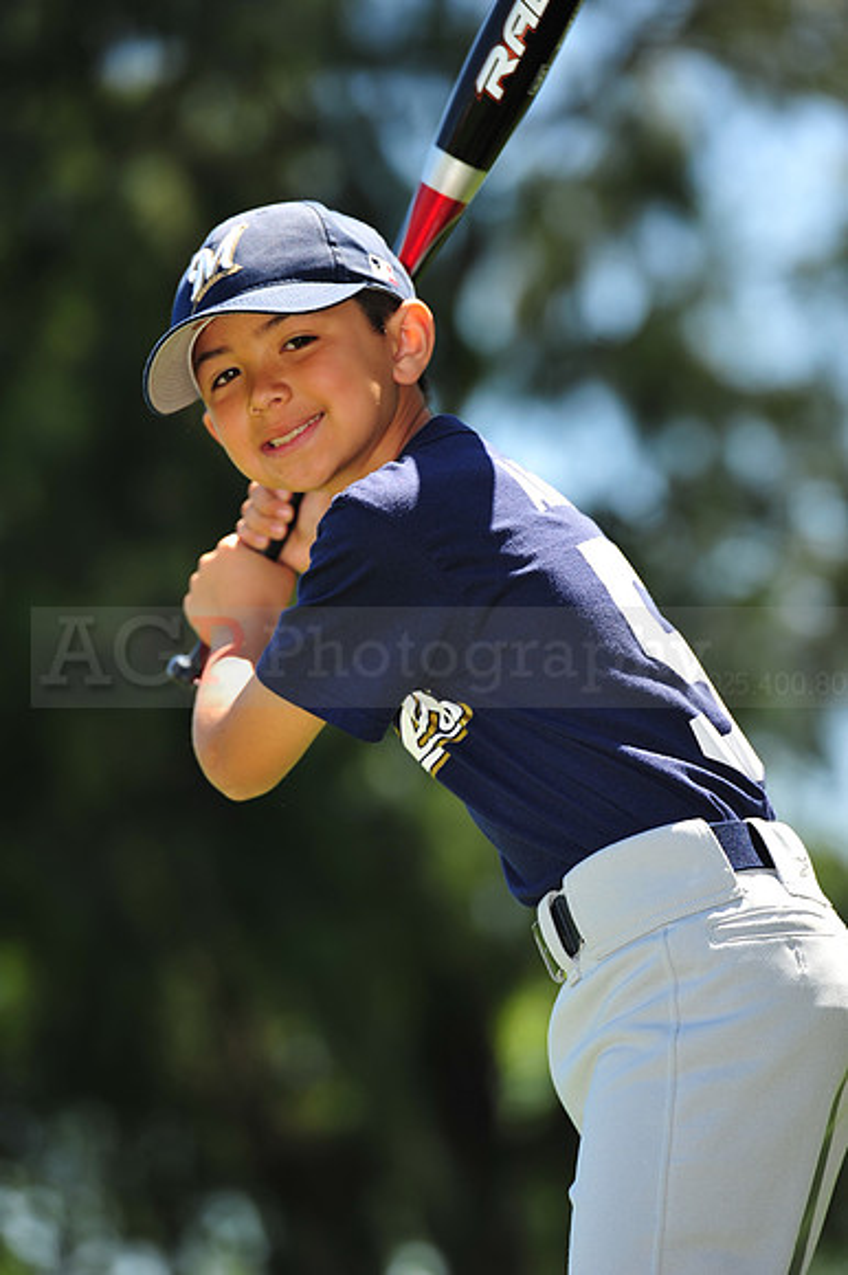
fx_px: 7075
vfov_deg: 10.3
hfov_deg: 6.9
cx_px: 424
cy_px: 638
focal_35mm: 200
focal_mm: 200
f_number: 4
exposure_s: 1/500
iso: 200
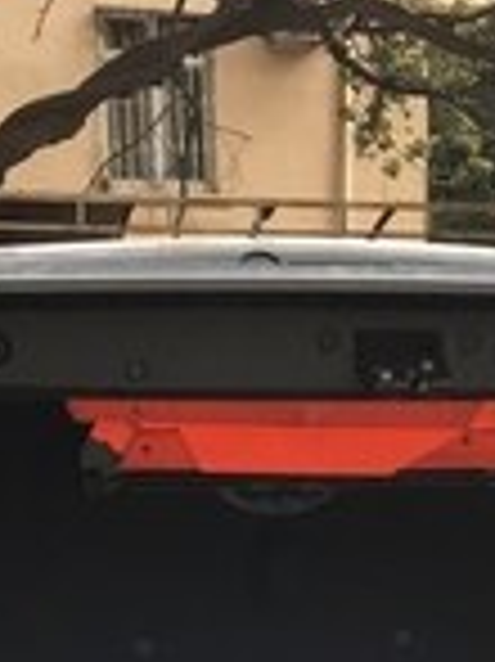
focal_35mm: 98
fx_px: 1871
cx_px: 369
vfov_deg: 19.0
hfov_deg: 15.0
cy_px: 775
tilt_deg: -14.0
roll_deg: -0.5
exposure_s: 1/33
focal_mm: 4.15
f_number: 2.2
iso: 32
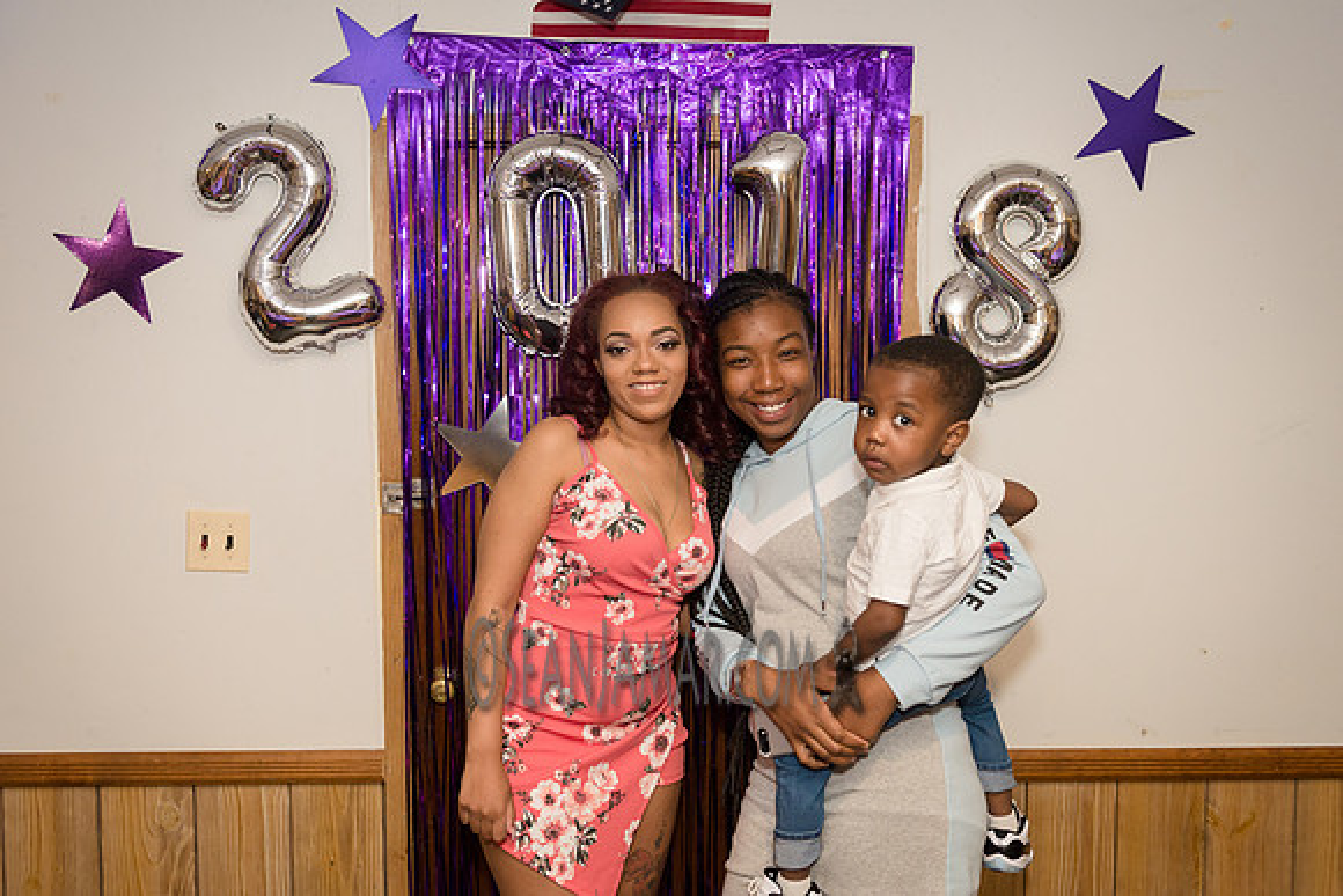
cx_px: 672
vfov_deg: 38.9
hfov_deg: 55.8
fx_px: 1269
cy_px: 448
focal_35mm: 34
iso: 2000
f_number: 3.5
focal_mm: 34
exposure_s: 1/400
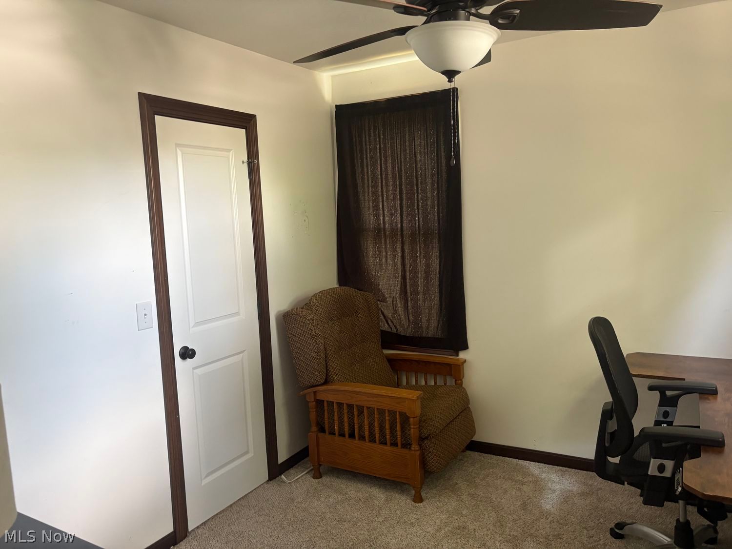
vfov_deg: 53.1
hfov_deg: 67.3
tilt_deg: -5.2
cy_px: 274
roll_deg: +3.7
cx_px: 366
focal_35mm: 26
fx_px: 550
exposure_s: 1/60
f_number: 1.6
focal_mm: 5.96
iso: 200
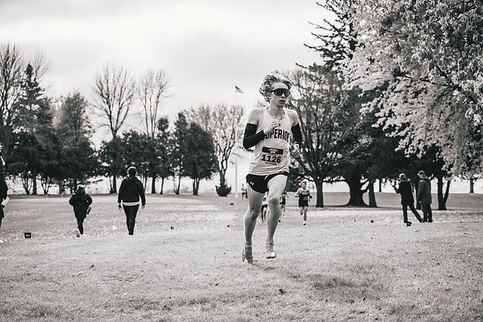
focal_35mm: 100
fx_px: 1344
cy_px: 161
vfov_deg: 13.7
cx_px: 242
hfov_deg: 20.4
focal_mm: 100
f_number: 6.3
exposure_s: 1/1250
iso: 400
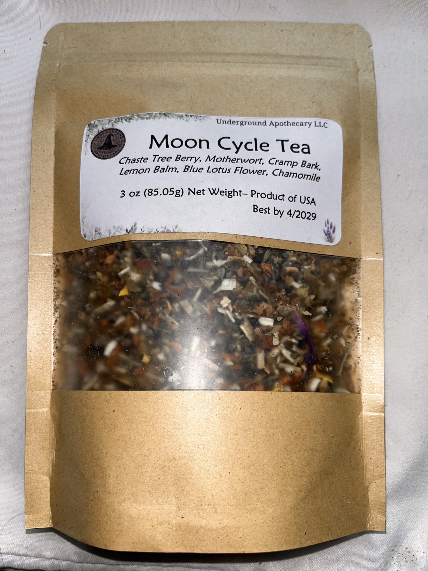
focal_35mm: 26
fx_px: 429
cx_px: 214
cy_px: 286
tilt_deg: -87.3
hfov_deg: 53.1
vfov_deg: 67.3
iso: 32
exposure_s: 1/742
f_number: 1.6
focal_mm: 5.1
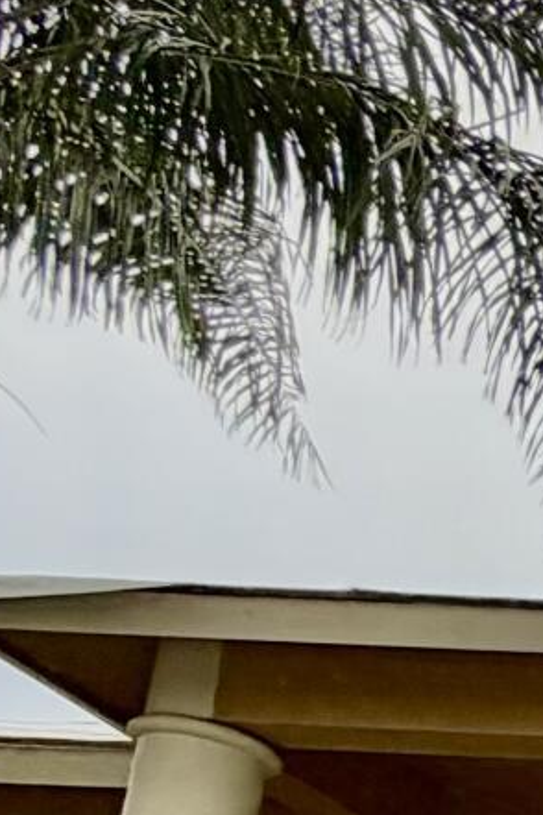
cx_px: 2128
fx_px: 2240
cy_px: 1297
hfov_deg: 8.2
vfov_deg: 17.9
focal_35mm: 99
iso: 64
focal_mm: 2.22
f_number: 2.2
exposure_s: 1/502
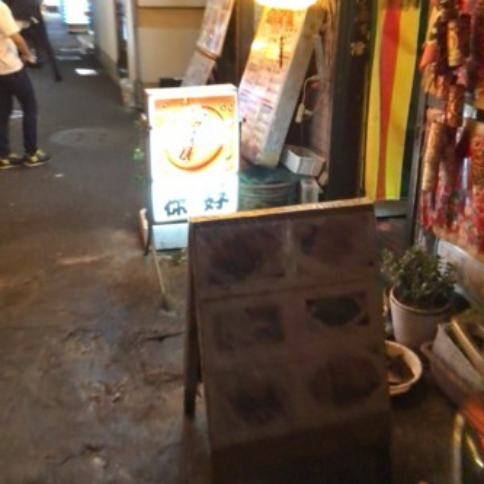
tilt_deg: -21.0
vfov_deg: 44.5
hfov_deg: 44.9
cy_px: 180
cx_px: 241
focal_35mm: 37
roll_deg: -0.5
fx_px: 585
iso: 800
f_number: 2.4
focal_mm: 3.3
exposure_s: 1/30
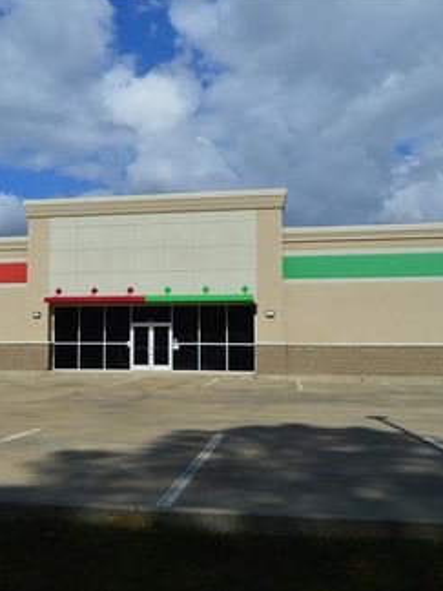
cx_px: 102
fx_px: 683
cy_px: 294
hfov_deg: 35.0
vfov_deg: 46.8
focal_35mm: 40
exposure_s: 1/500
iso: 160
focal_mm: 18
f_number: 11
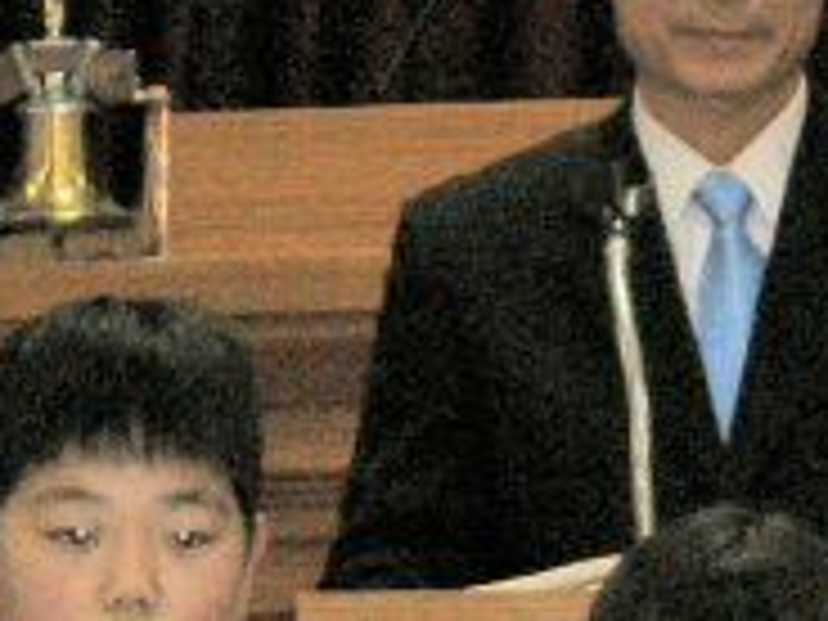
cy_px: 988
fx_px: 9568
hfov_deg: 4.9
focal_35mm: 400
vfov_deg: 3.7
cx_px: 954
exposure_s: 1/60.1
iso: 200
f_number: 4.9
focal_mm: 16.2
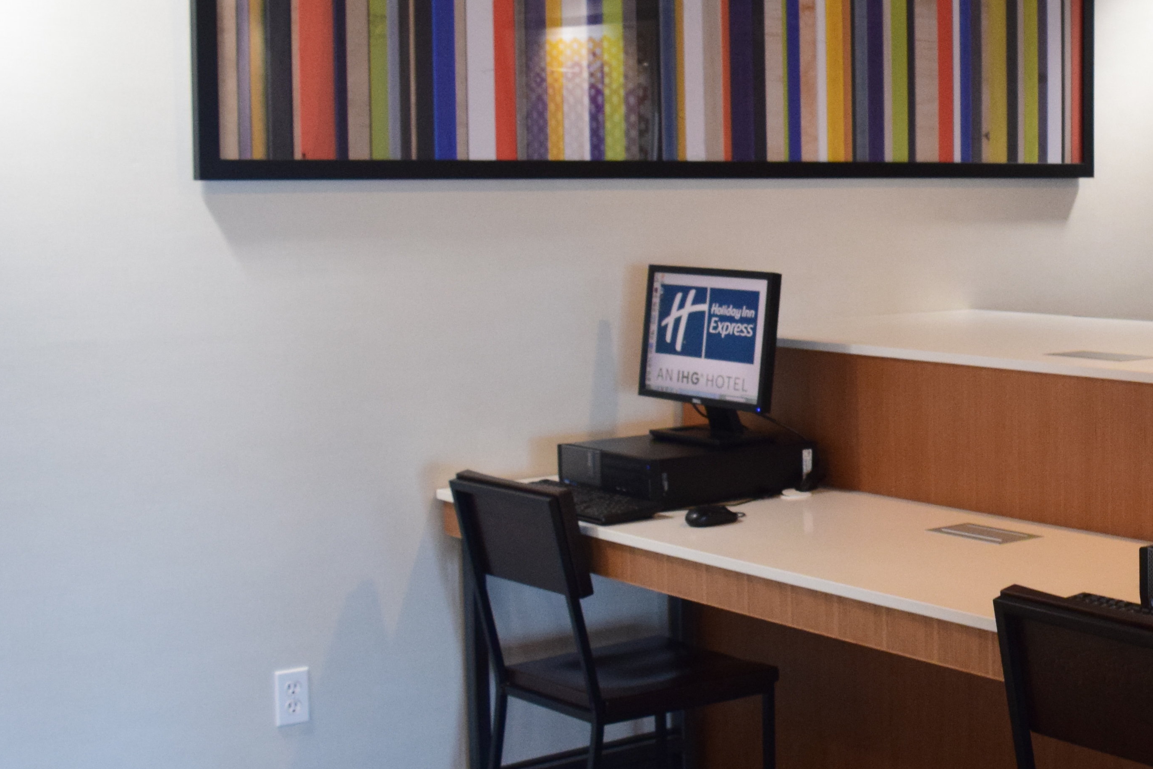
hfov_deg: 31.6
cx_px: 1129
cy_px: 348
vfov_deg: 23.0
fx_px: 1890
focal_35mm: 59
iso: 1600
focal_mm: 18
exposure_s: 1/60
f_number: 5
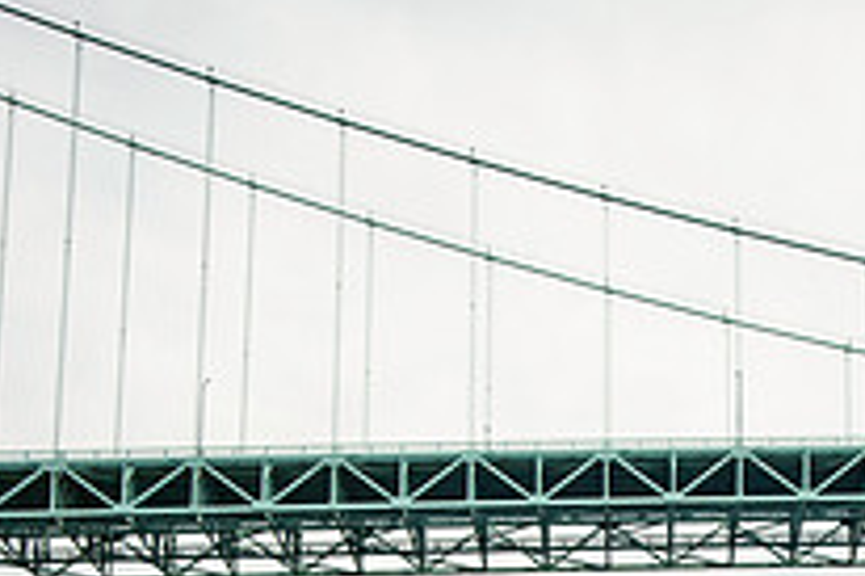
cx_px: 777
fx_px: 2161
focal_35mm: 90
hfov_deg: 22.1
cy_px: 772
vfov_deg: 14.5
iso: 250
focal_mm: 31
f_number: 5.6
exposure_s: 1/2000
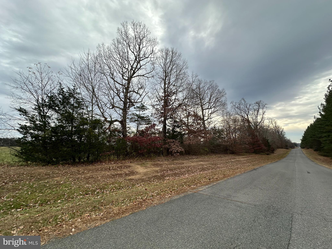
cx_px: 166
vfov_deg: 85.7
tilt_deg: +8.8
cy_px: 124
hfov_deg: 102.1
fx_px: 134
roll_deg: -2.0
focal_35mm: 14
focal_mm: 2.22
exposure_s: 1/910
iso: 40
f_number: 2.2
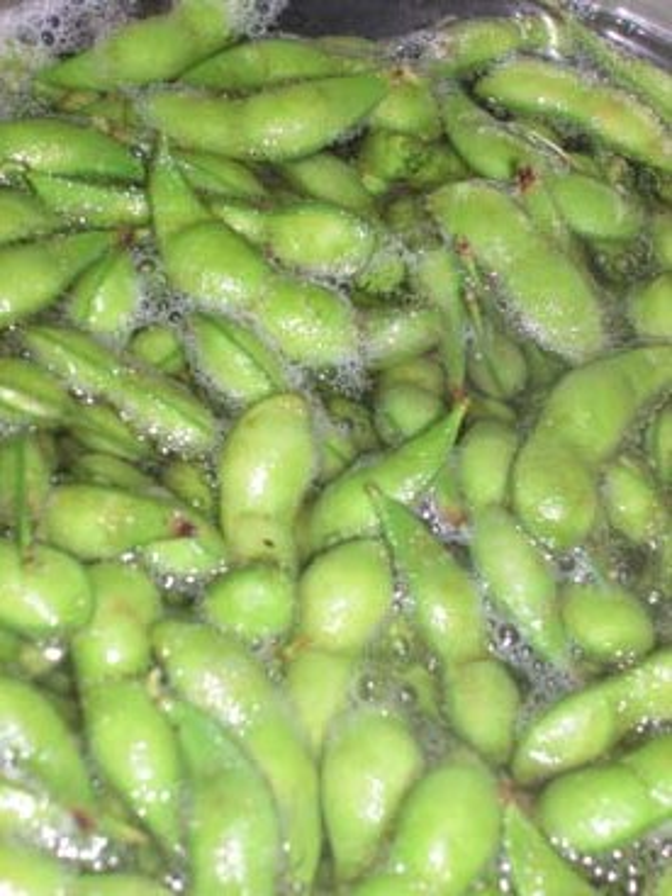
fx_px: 2045
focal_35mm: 79
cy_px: 448
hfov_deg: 18.7
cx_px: 336
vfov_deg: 24.7
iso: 125
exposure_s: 1/121
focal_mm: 20.1
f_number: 4.6
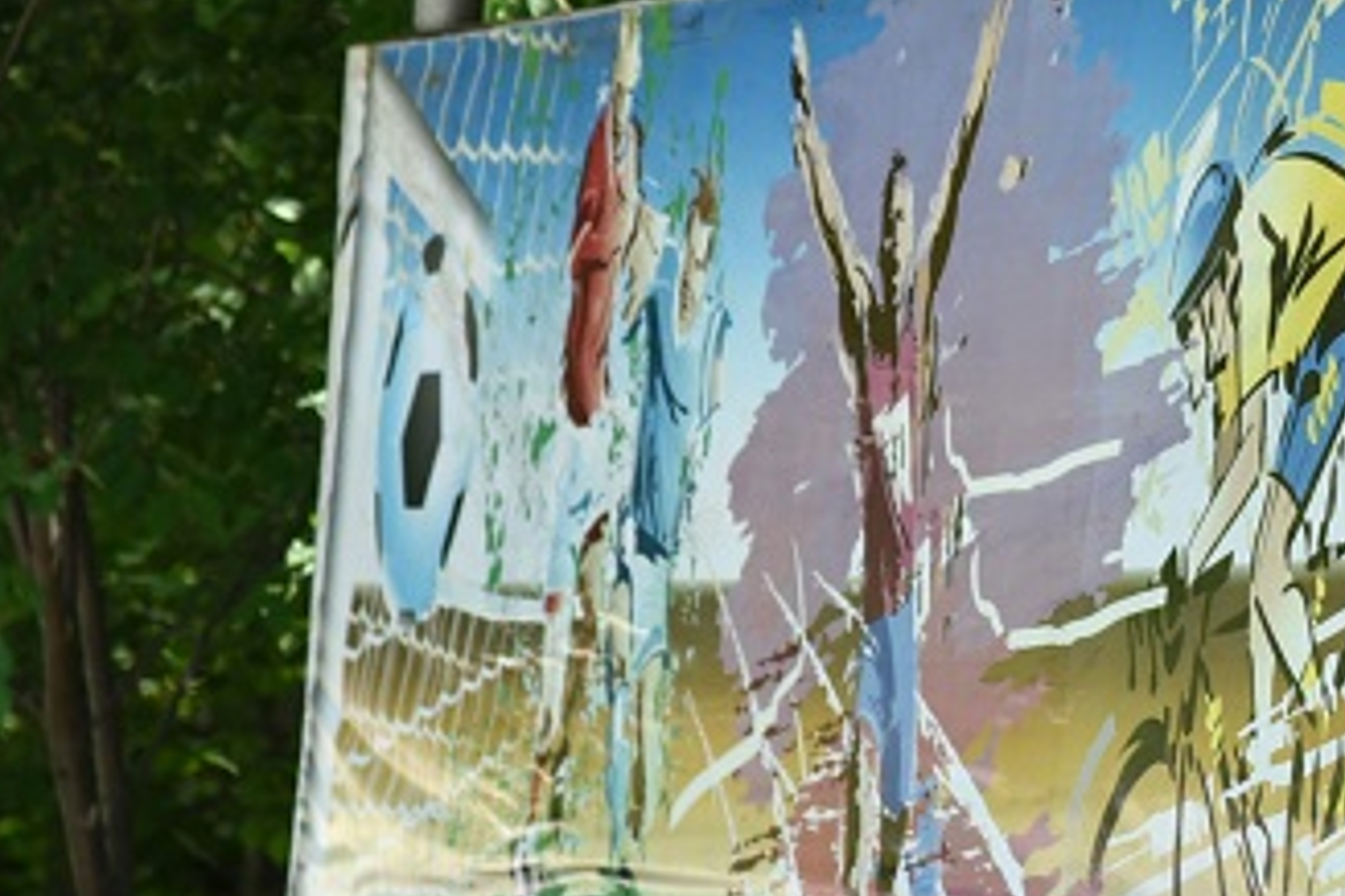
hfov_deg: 6.2
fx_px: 12291
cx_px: 1732
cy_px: 514
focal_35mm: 329
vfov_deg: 4.2
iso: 320
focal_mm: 105
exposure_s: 1/400
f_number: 5
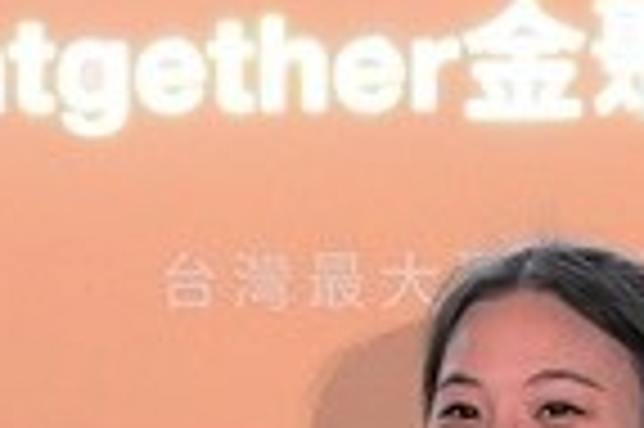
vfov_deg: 5.7
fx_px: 4306
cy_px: 318
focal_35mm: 241
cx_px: 554
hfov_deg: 8.5
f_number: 5
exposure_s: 1/125
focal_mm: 43
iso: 640
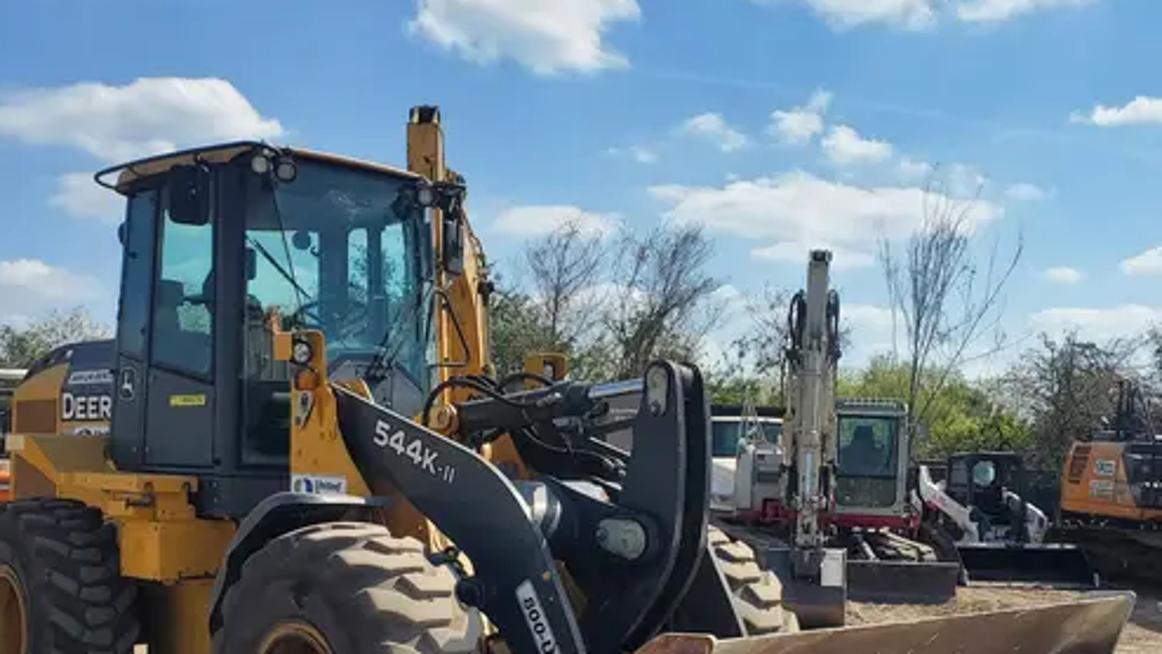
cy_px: 488
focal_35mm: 42
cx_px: 588
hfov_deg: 48.4
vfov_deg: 28.0
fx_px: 1294
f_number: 2.4
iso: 50
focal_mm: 4.3
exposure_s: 1/1834
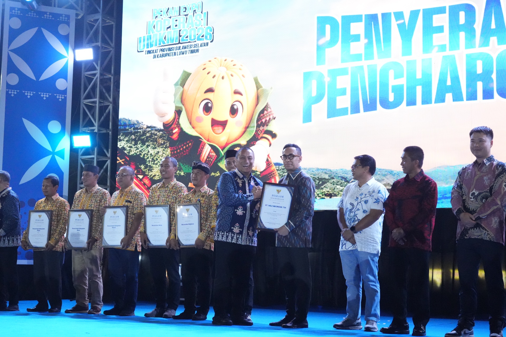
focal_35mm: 60
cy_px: 168
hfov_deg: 33.4
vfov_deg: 22.6
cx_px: 253
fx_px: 843
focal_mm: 60
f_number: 5.6
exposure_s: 1/500
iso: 16000
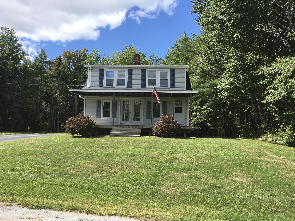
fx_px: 247
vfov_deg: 48.2
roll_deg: -0.8
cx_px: 148
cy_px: 110
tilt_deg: +5.7
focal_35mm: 29
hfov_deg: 61.7
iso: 25
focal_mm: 4.15
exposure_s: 1/1083
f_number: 2.2
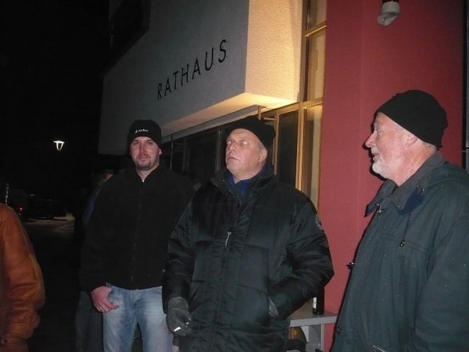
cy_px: 176
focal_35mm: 35
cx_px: 234
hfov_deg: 52.6
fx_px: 474
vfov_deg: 40.7
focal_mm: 5.8
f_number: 2.8
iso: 320
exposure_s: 1/30
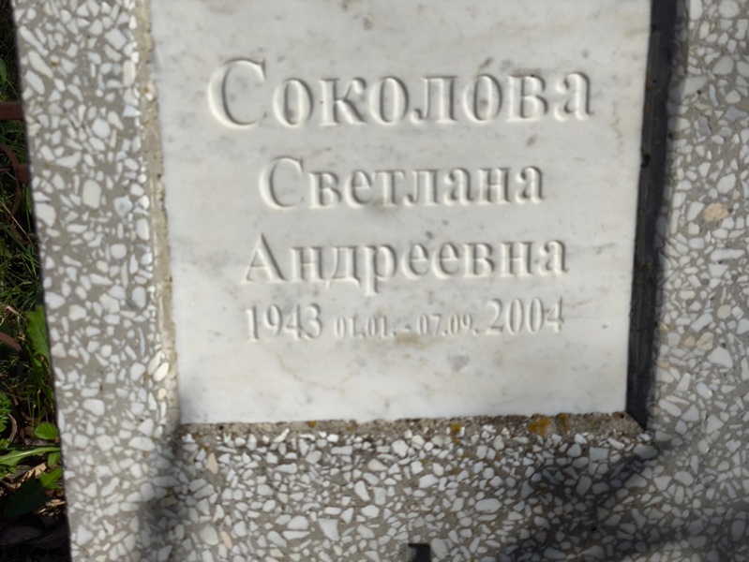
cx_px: 374
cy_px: 281
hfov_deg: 38.2
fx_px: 1082
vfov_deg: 29.1
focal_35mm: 50
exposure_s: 1/1297
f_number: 1.7
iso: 50
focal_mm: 4.71
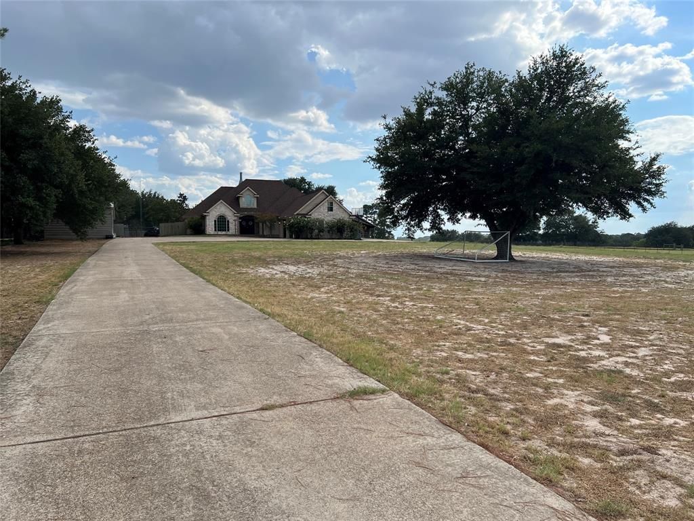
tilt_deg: -1.7
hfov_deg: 67.3
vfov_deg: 53.1
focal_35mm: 26
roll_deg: -0.4
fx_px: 521
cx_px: 347
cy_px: 260
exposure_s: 1/4115
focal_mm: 5.7
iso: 50
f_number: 1.5
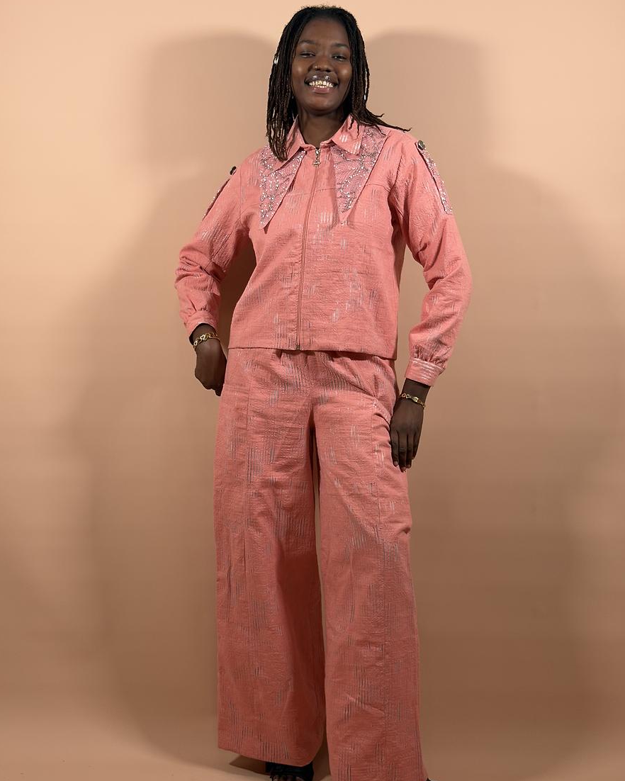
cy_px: 396
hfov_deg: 29.7
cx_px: 317
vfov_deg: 36.6
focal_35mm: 51
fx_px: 1179
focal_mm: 6.76
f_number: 1.78
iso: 80
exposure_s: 1/100
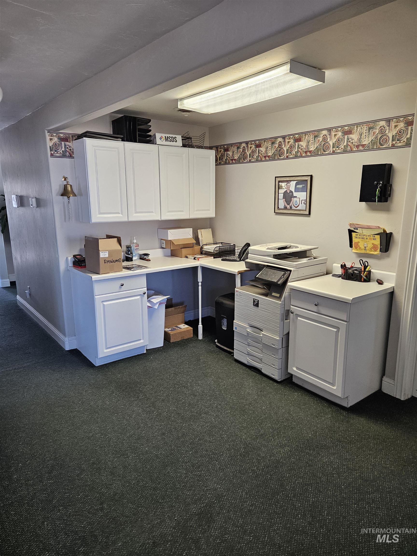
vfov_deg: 73.9
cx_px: 208
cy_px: 278
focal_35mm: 23
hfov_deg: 58.9
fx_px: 369
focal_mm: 5.4
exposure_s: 1/180
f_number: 1.8
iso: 200
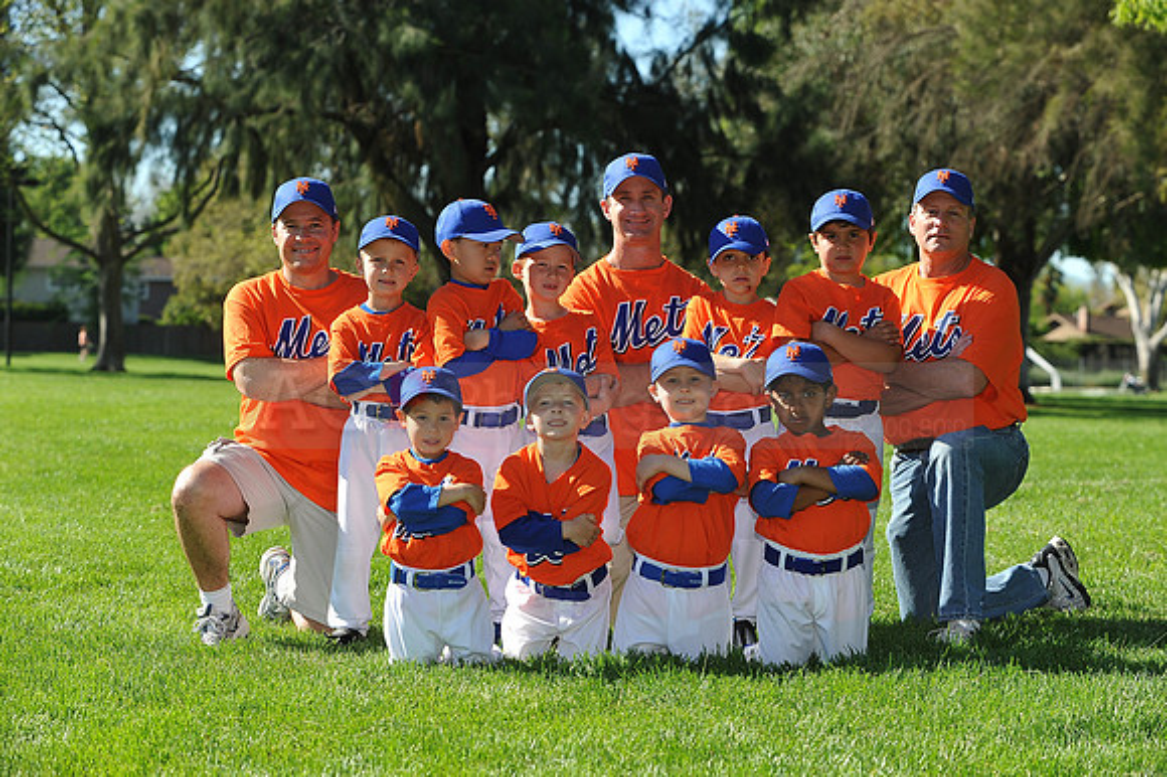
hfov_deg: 10.3
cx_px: 584
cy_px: 388
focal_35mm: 200
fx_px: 6479
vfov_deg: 6.9
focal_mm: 200
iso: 200
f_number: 6.3
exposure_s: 1/500
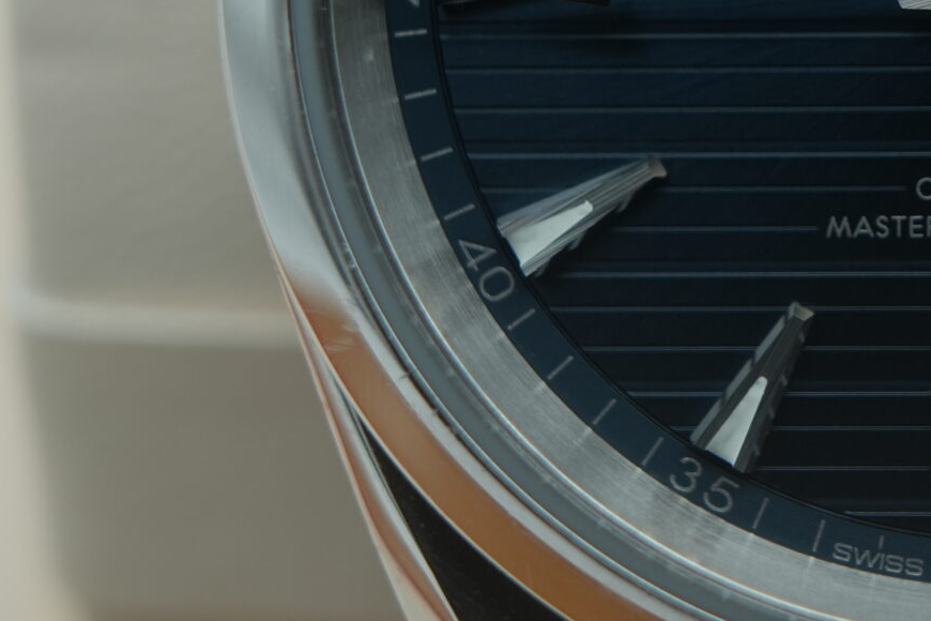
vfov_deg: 13.1
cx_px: 928
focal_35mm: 103
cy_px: 1
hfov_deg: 19.3
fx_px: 2663
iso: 400
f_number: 5
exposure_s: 1/250
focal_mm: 35
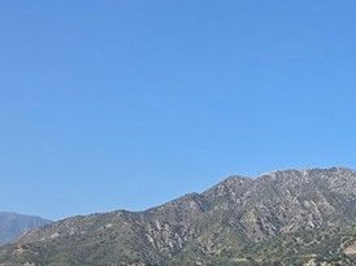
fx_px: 884
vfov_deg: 16.1
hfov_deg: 20.8
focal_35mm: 86
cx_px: 459
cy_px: 358
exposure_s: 1/4539
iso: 80
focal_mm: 6.3
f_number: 1.7
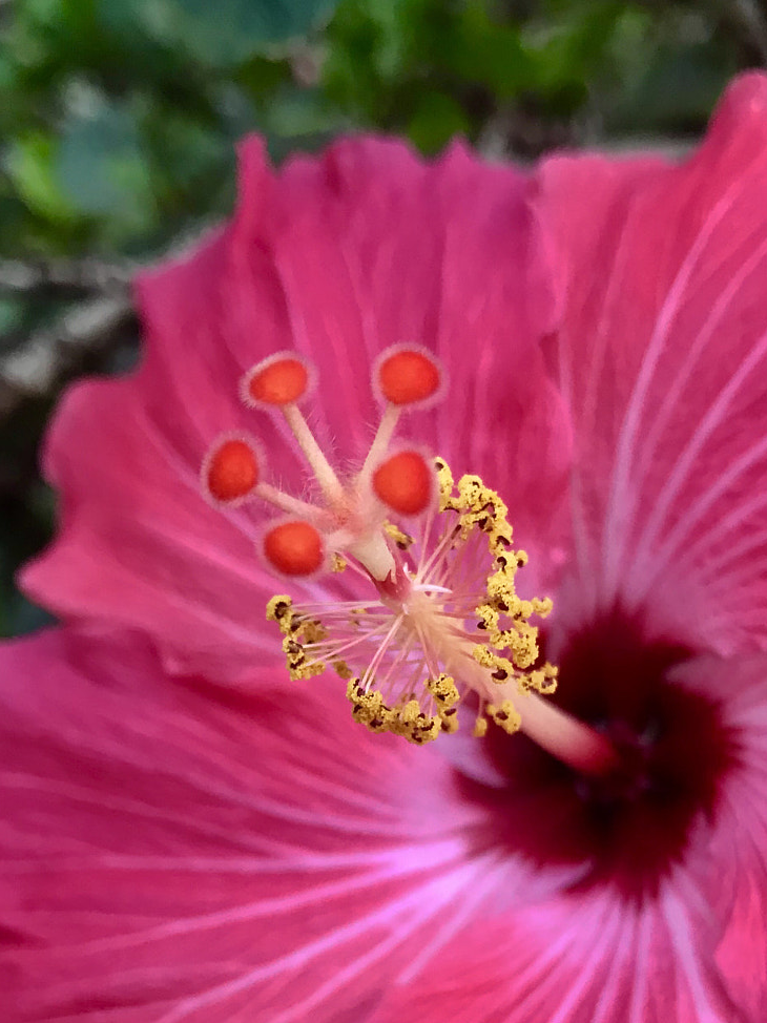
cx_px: 434
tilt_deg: -28.5
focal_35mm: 46
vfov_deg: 39.8
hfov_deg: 31.5
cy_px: 798
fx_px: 1360
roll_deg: -7.0
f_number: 1.8
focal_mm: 3.99
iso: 32
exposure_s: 1/30
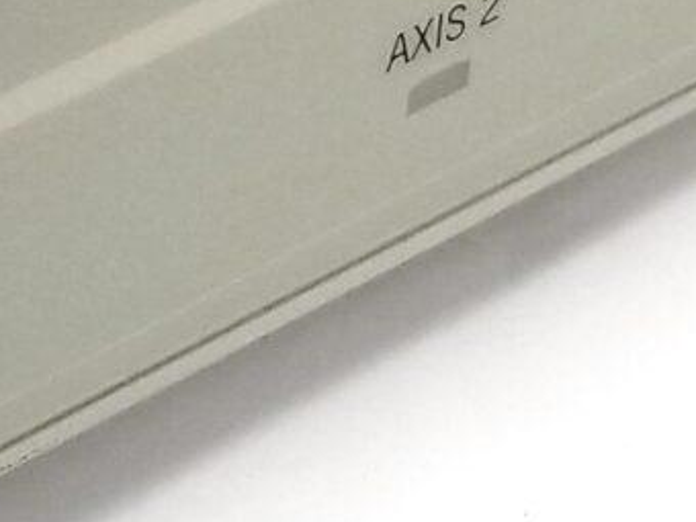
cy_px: -633
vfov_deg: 7.2
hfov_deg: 10.1
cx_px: 98
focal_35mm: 196
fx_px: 3941
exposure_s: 1/120
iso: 64
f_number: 1.7
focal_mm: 4.25
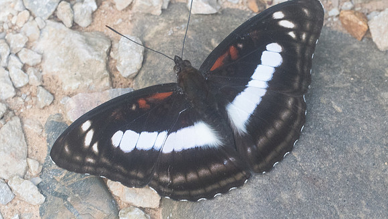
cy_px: 136
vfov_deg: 2.5
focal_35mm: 490
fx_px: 5043
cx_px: 274
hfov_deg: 4.4
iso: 1000
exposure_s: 1/160
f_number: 10
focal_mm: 150
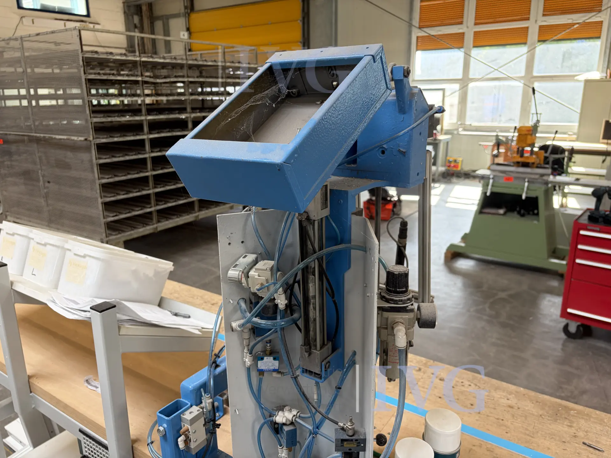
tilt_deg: -16.4
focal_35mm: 26
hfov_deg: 67.3
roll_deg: +1.7
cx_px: 306
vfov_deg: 53.1
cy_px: 229
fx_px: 459
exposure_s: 1/77
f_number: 1.6
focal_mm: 5.96
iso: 125
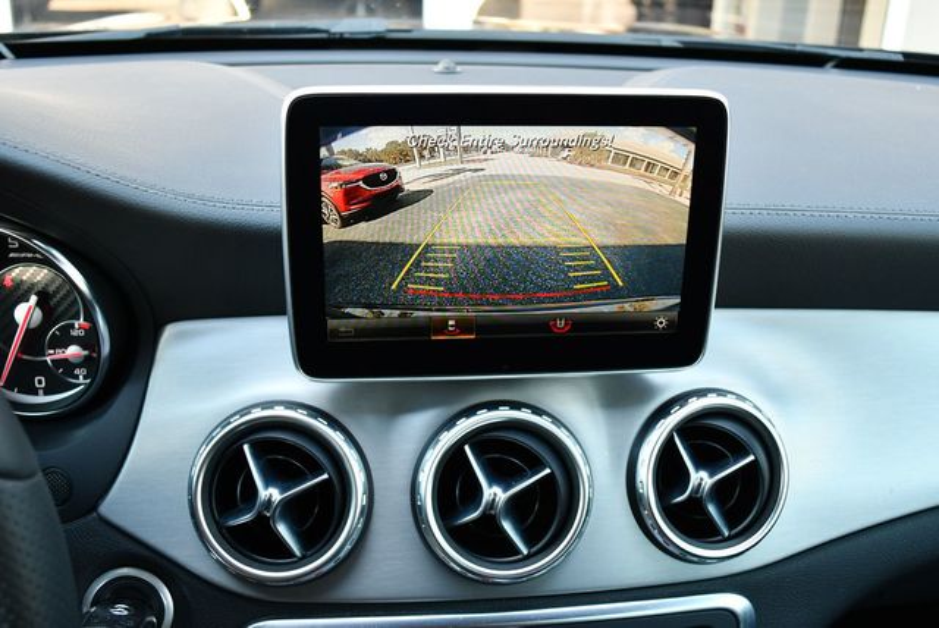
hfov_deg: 53.1
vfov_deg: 36.9
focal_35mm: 36
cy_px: 314
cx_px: 470
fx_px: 940
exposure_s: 1/160
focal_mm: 18
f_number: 3.5
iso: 800
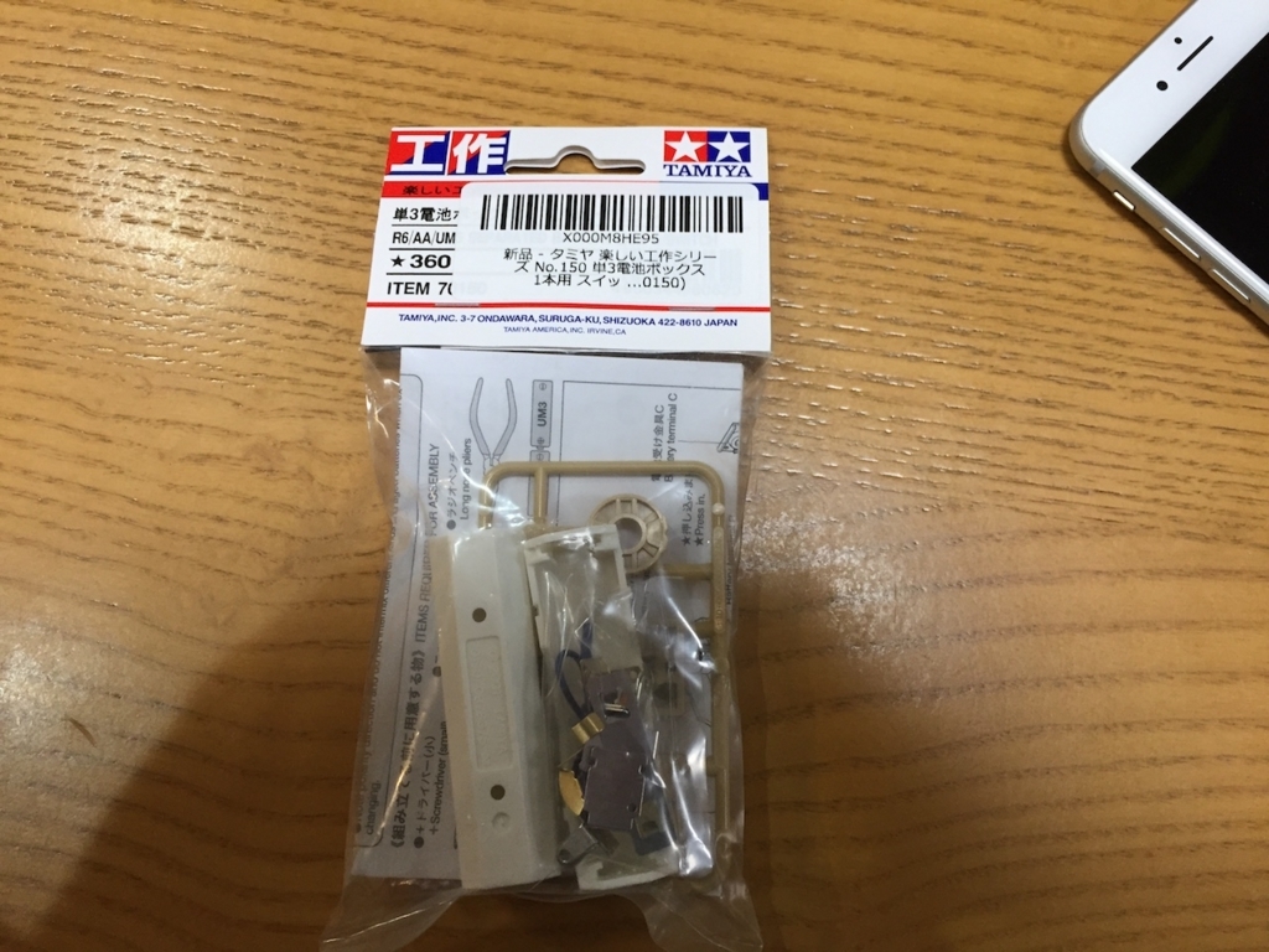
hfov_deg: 61.7
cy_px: 476
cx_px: 634
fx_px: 1063
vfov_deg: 48.2
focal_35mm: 29
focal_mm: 4.15
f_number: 2.2
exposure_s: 1/30
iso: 50
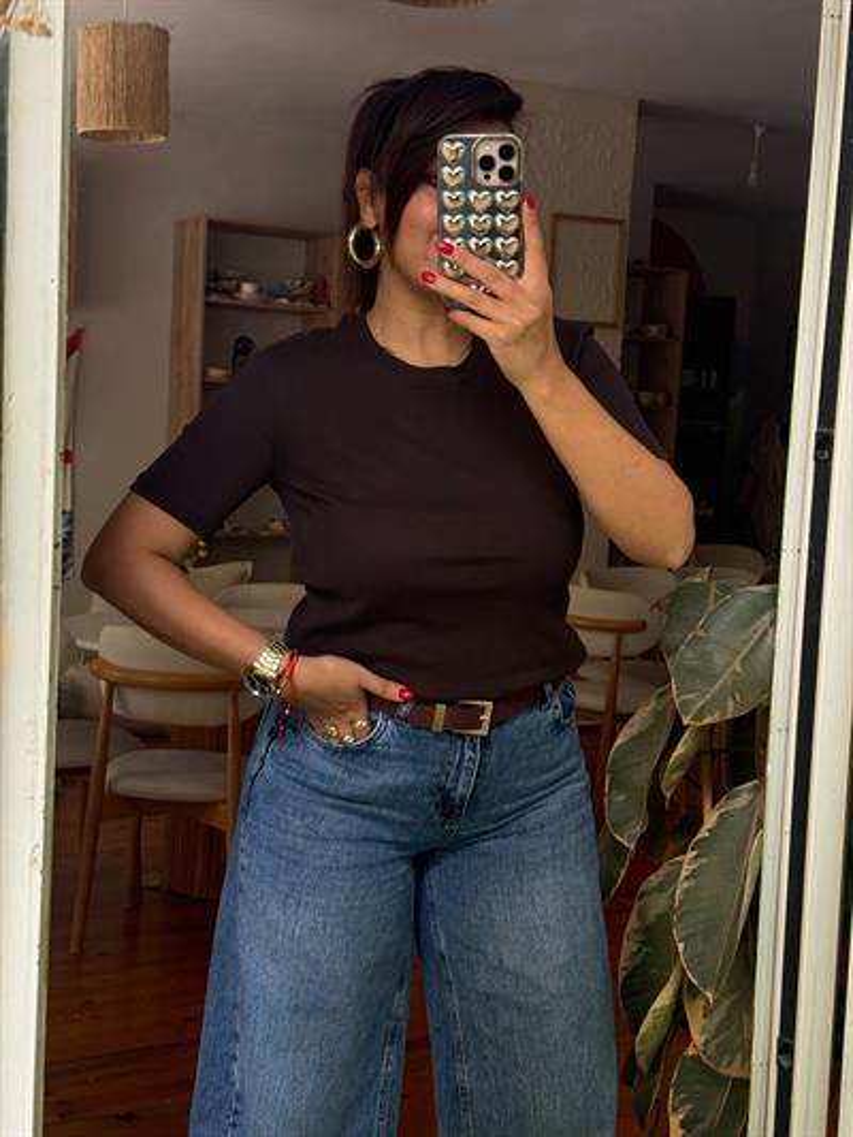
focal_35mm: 48
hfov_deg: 30.3
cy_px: 568
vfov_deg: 39.6
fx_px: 1576
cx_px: 426
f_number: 1.78
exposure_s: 1/242
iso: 125
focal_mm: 6.76
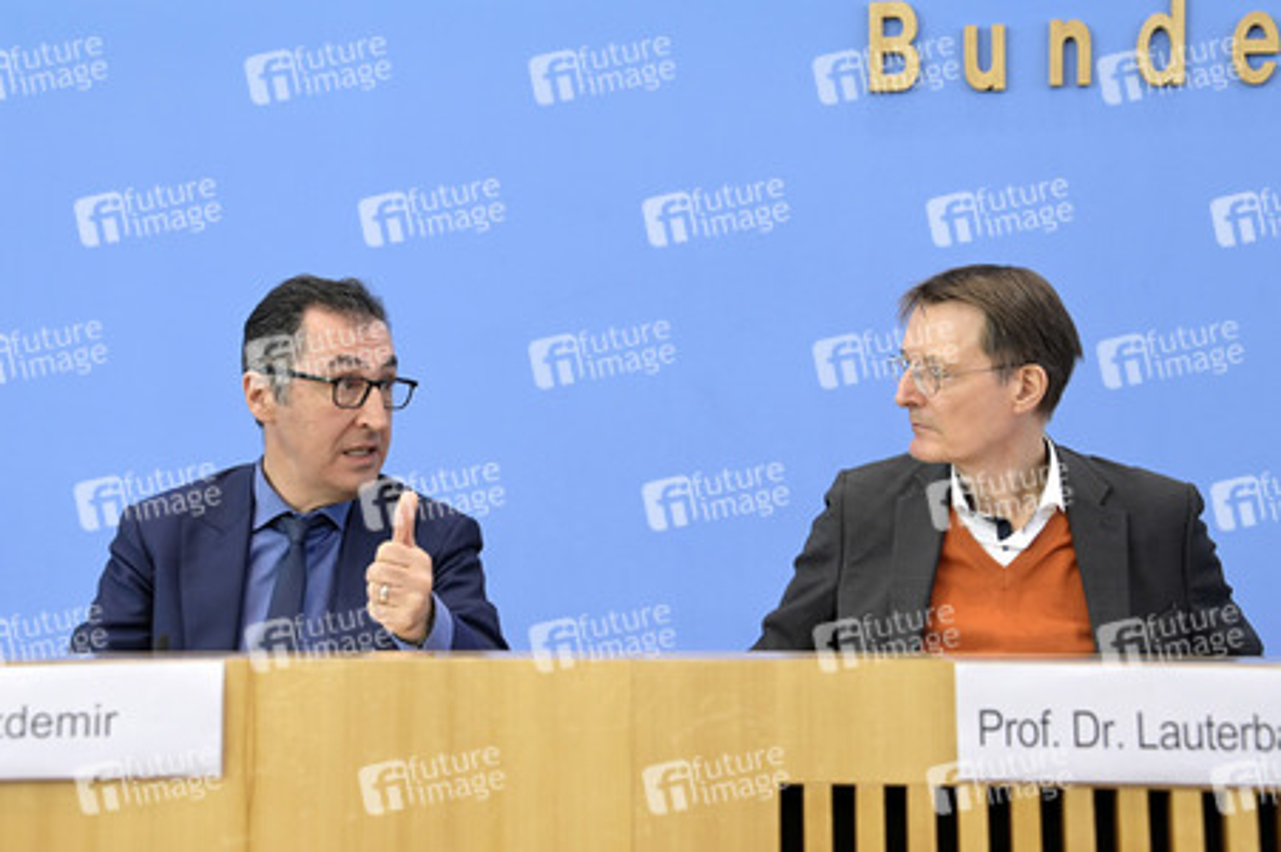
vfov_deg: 26.0
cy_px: 426
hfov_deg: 38.2
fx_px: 1849
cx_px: 640
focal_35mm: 52
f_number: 5
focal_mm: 52
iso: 3200
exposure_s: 1/500
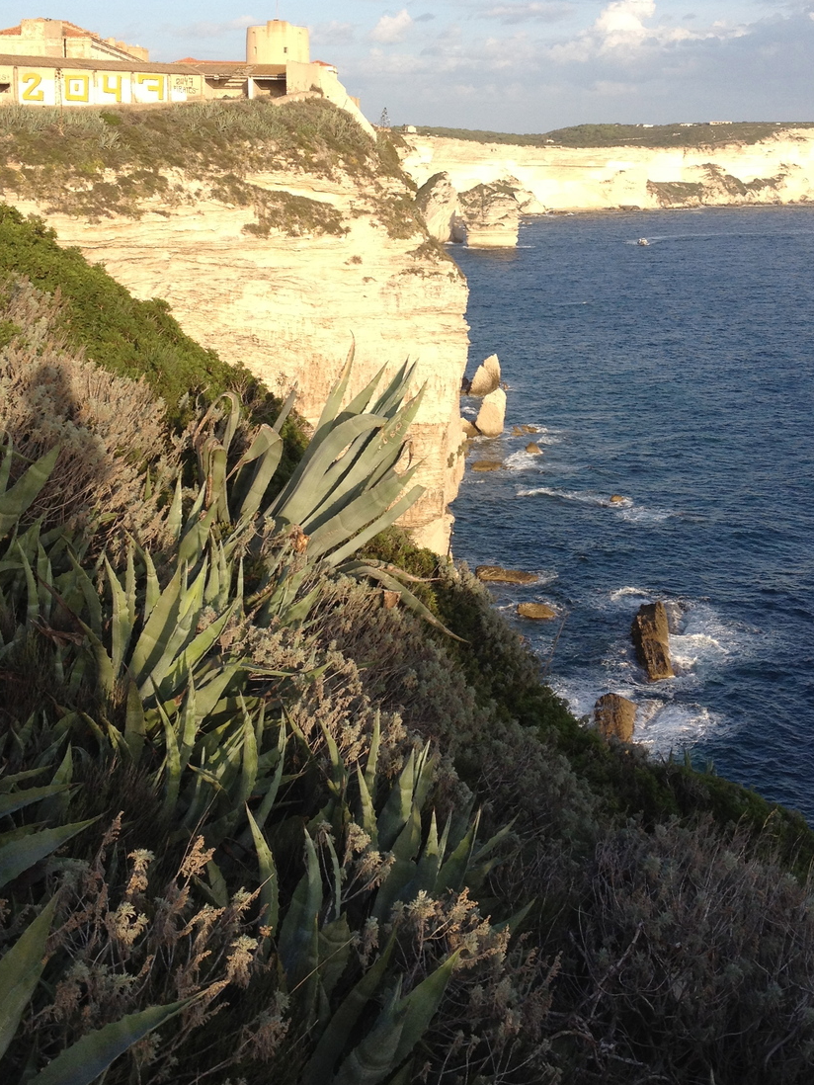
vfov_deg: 37.1
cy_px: 369
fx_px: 1598
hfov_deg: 28.5
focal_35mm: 51
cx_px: 453
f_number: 2.4
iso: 64
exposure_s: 1/746
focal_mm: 4.28
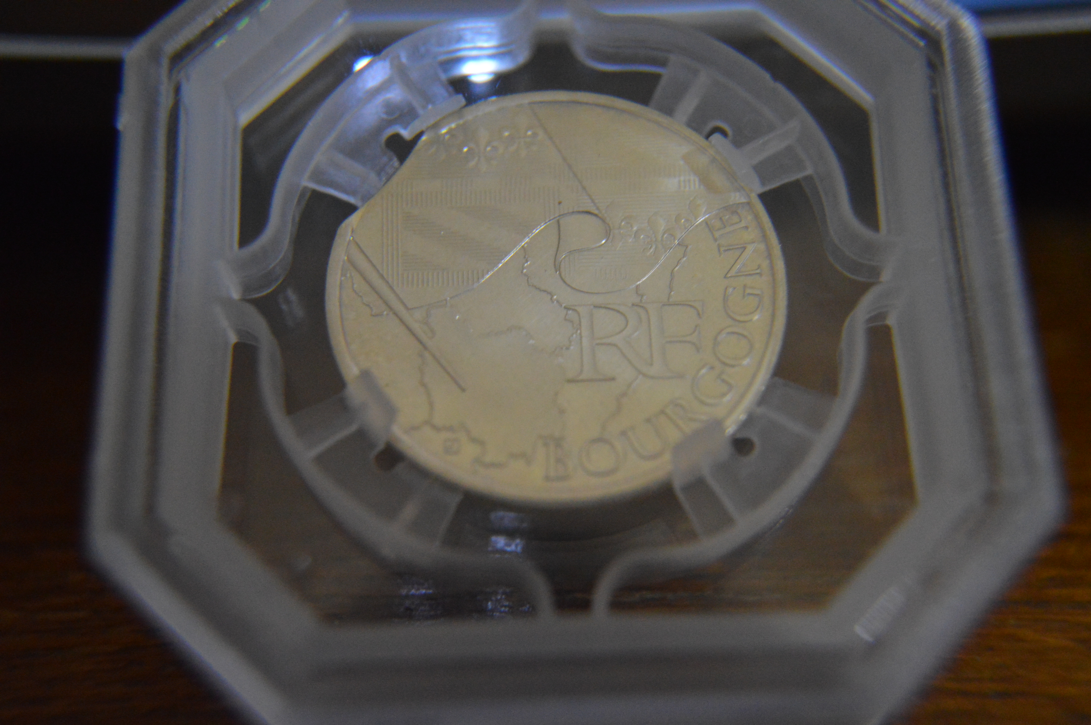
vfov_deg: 38.3
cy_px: 362
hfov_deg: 55.1
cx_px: 546
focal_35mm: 34
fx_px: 1045
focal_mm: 23
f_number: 3.8
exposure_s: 1/25
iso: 3200
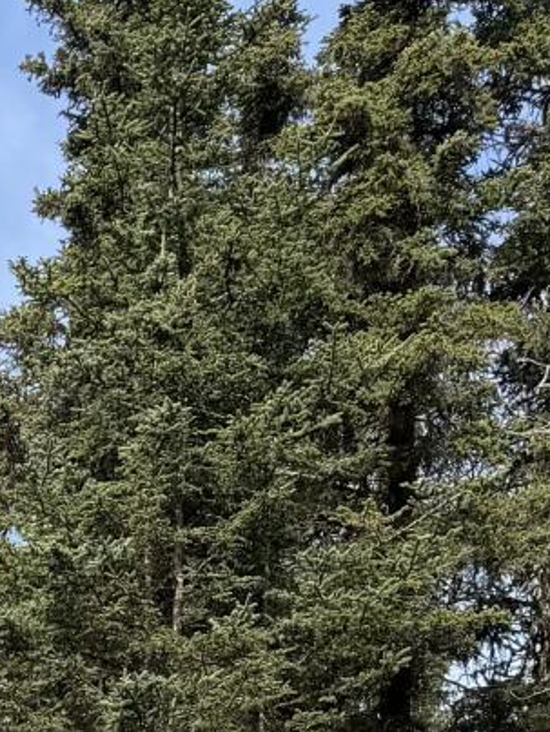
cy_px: 1548
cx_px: -399
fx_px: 2517
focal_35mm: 119
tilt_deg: -5.4
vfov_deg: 13.6
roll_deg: -1.3
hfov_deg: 11.6
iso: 80
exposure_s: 1/2525
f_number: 1.78
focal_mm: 6.76
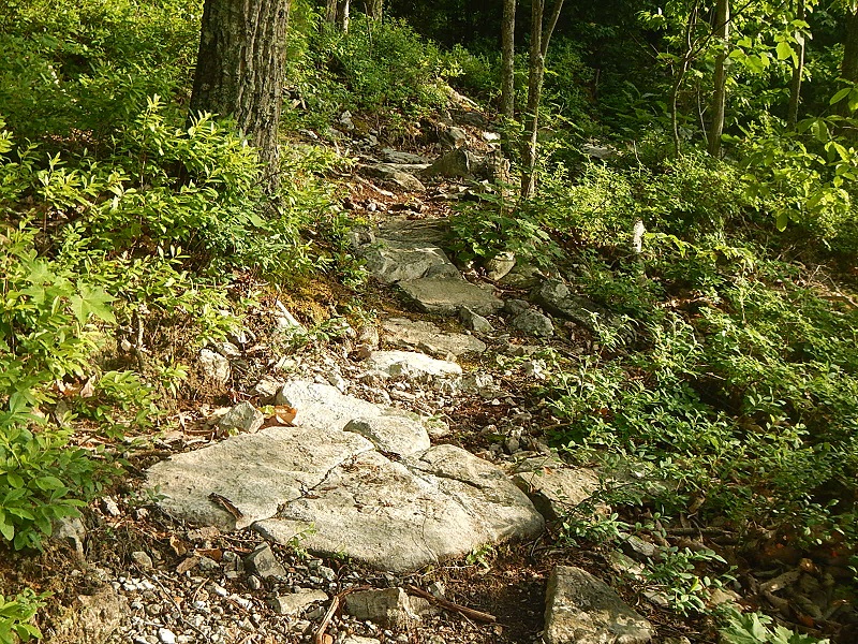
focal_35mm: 47
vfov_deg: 30.9
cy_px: 322
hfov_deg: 40.4
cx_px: 429
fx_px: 1165
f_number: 4.1
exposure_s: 1/250
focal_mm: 8.4
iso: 280
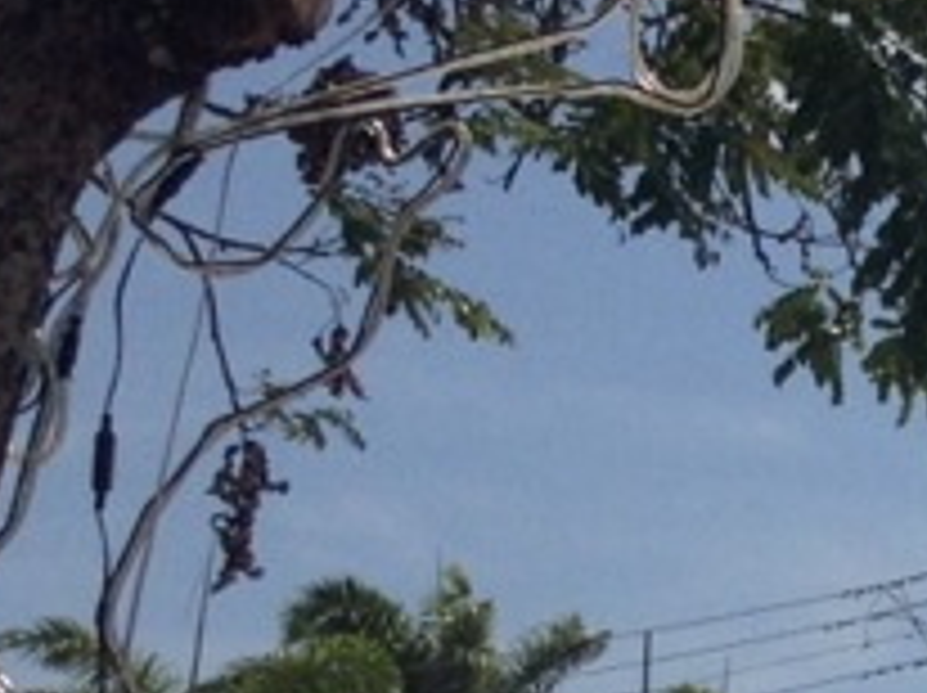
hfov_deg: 8.4
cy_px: 621
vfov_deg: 7.2
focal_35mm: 204
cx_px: 2632
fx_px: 5457
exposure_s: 1/3953
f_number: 2.4
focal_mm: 4.28
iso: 50
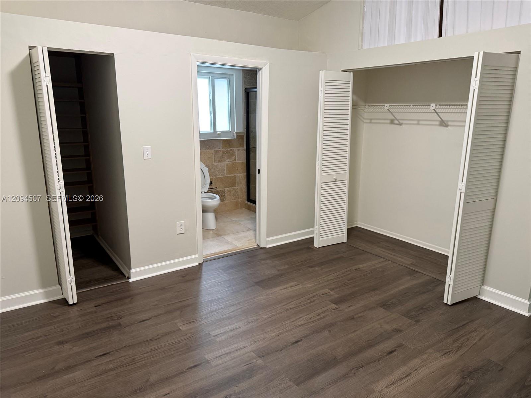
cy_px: 199
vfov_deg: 56.8
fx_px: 368
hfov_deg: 71.6
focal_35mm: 24
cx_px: 266
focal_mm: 6.76
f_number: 1.78
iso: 320
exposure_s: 1/60
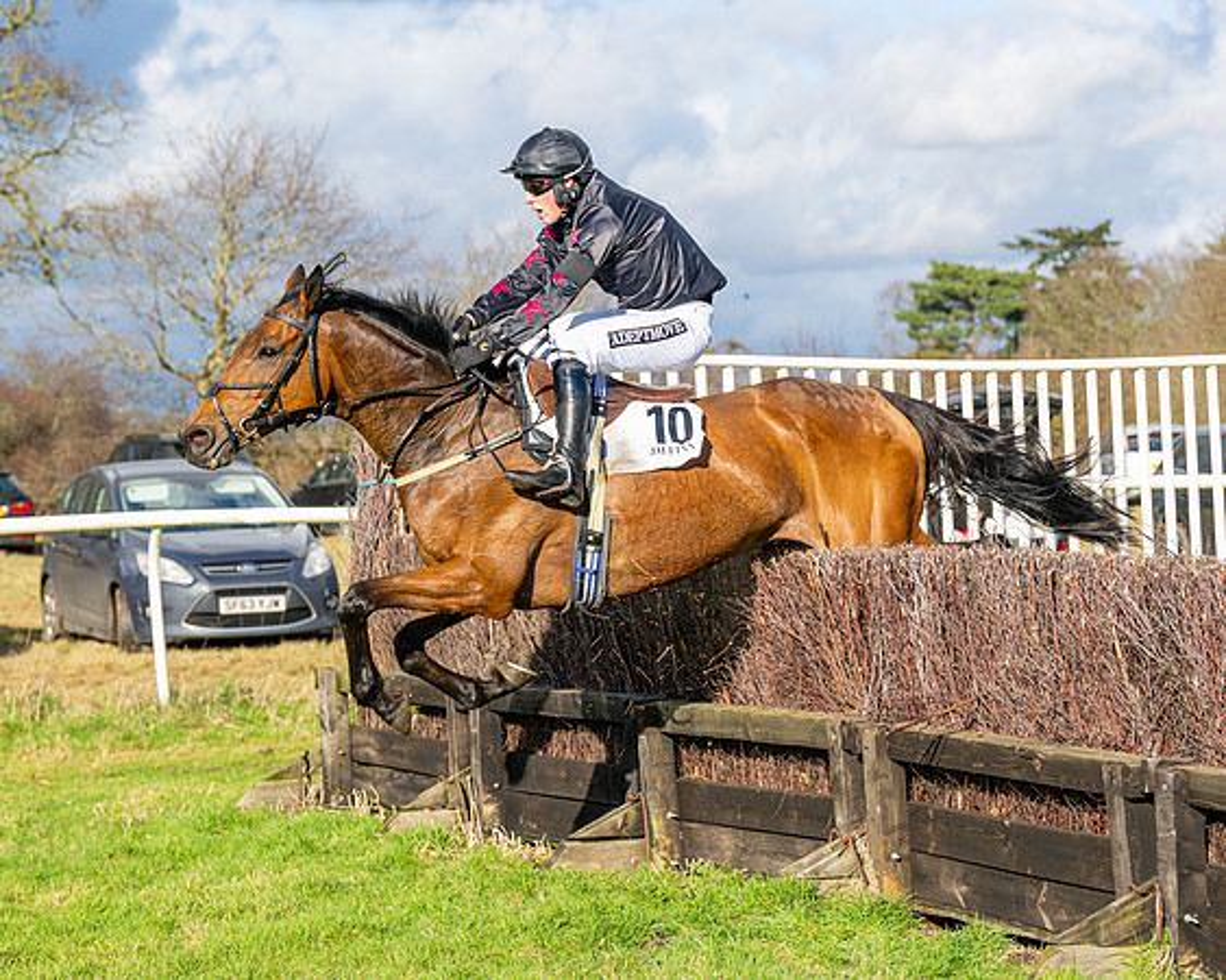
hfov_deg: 17.1
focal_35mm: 112
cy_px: 521
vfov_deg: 13.7
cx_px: 798
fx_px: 4065
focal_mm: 70
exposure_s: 1/2500
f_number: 4
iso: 200
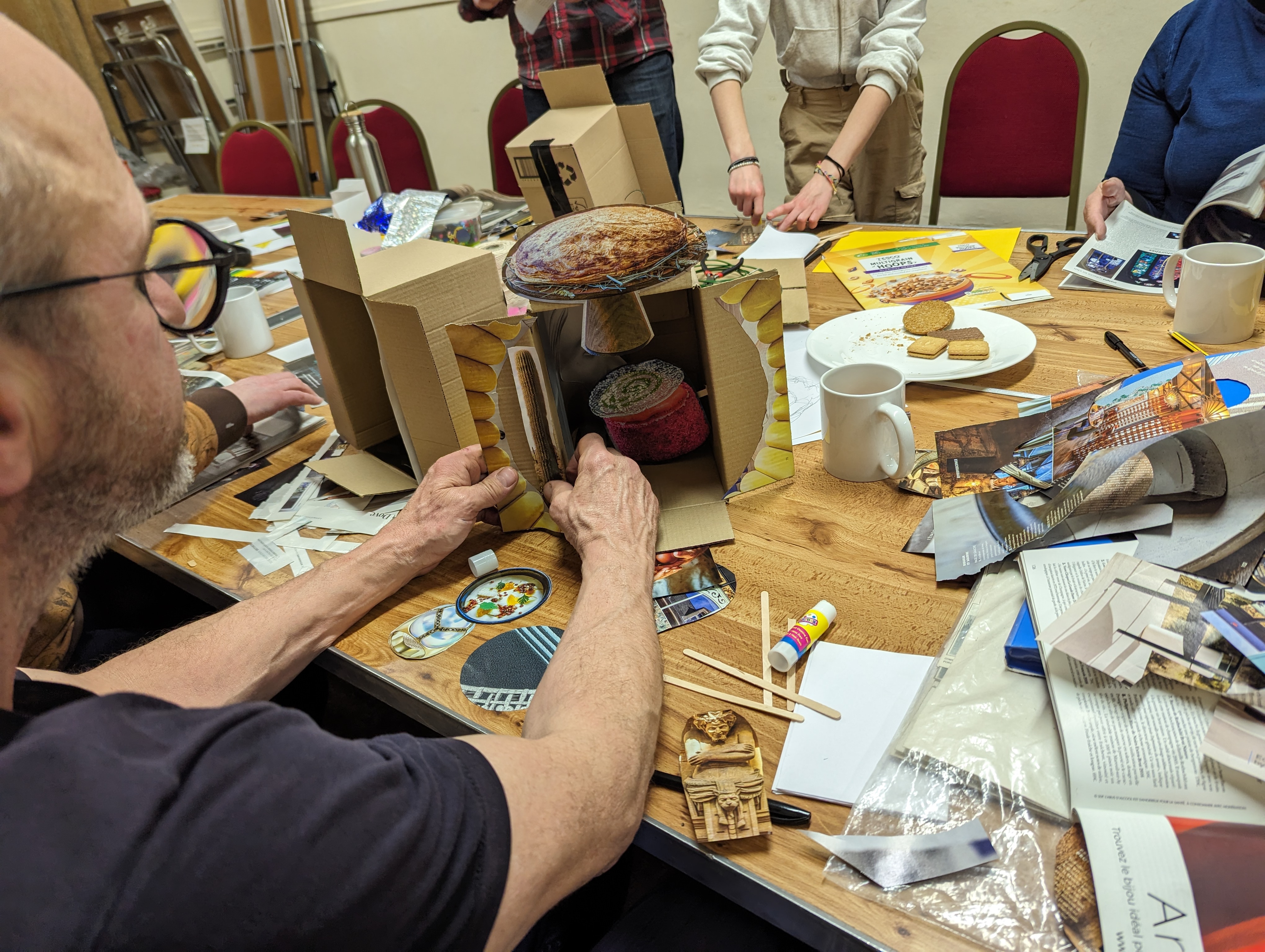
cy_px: 476
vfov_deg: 56.9
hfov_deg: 71.5
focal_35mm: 24
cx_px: 632
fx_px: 878
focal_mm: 6.81
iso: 106
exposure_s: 1/50
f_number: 1.85
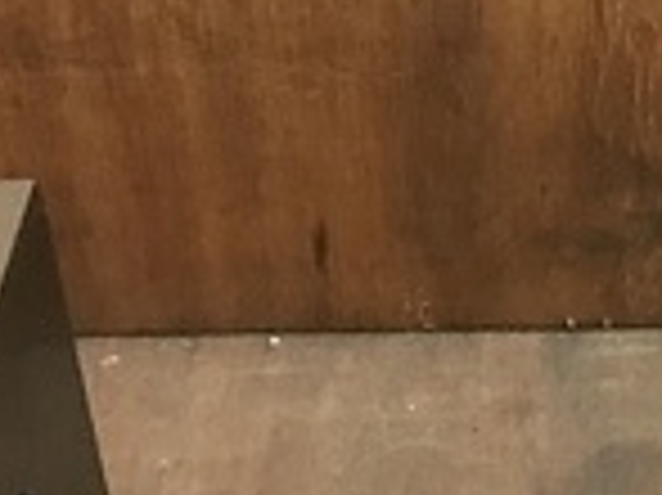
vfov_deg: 11.1
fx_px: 2331
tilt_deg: -47.9
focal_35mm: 122
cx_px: 653
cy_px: 963
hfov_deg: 15.9
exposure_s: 1/15
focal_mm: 3.99
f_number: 1.8
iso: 100
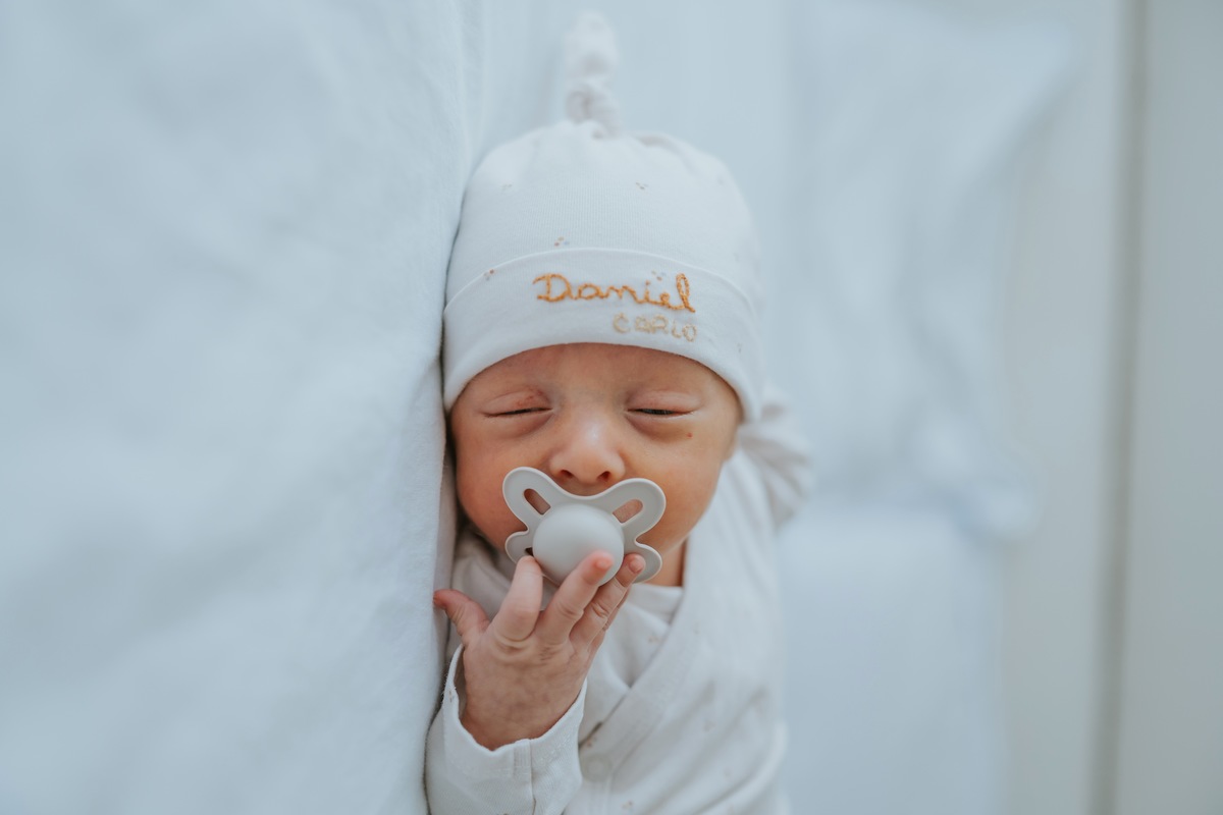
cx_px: 612
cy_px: 408
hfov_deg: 54.4
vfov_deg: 37.9
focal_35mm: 35
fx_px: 1189
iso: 1000
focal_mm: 35
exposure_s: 1/320
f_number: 2.2
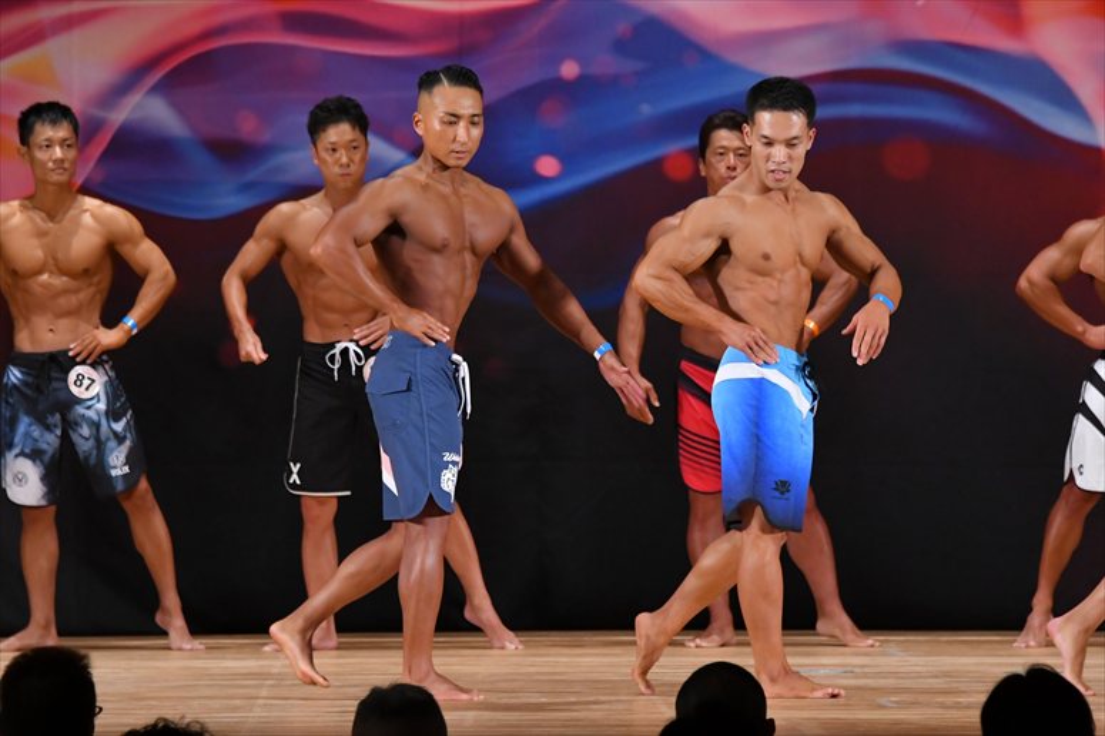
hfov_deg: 8.1
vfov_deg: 5.4
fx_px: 7823
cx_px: 552
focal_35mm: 255
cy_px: 368
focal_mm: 170
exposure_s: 1/400
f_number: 5.6
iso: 3200
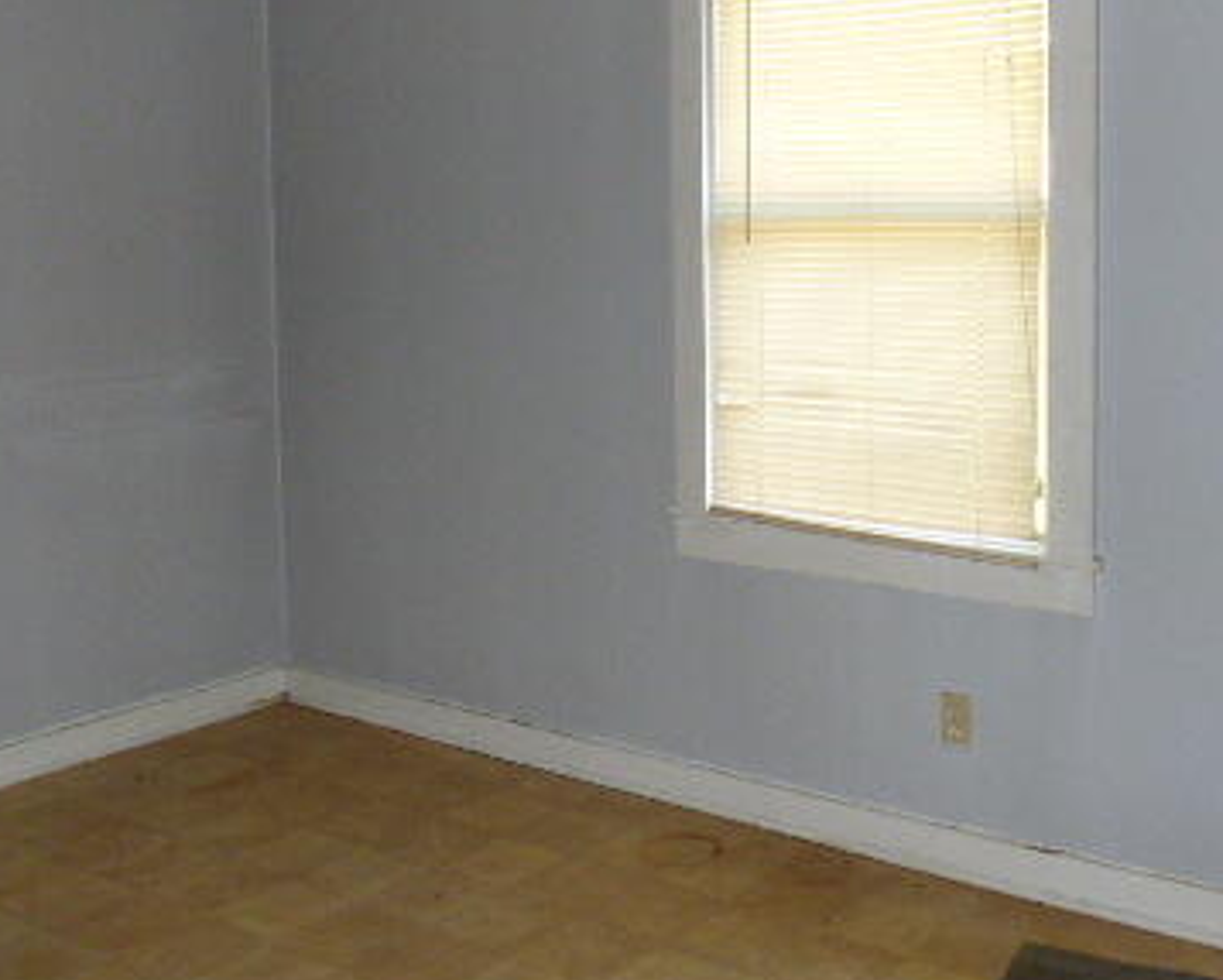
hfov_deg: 43.3
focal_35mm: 42
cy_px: 291
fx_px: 1521
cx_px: 791
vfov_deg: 35.2
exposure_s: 1/60
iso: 320
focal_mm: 4.25
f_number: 3
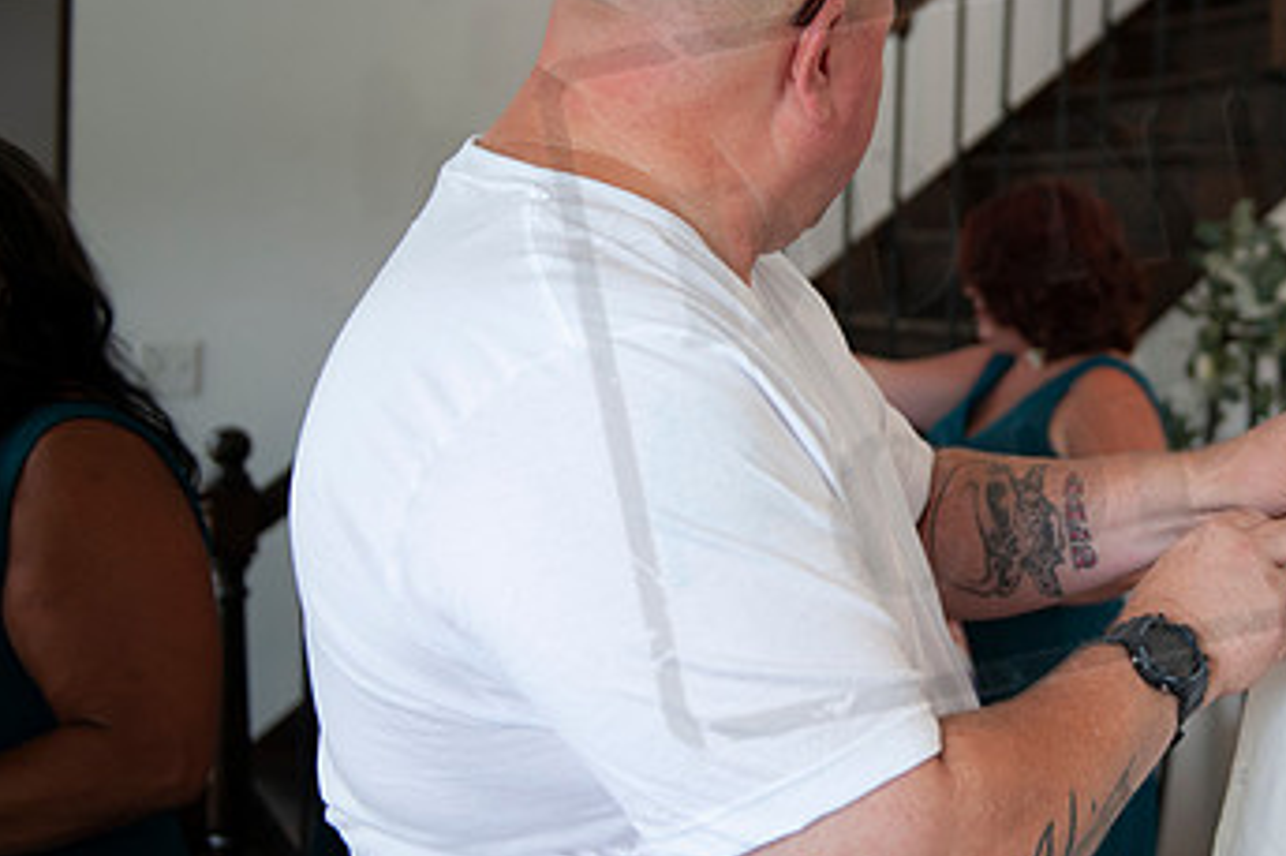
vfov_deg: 25.0
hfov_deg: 35.4
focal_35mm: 54
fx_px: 1928
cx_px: 1077
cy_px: 321
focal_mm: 32
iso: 400
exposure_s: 1/200
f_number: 2.8
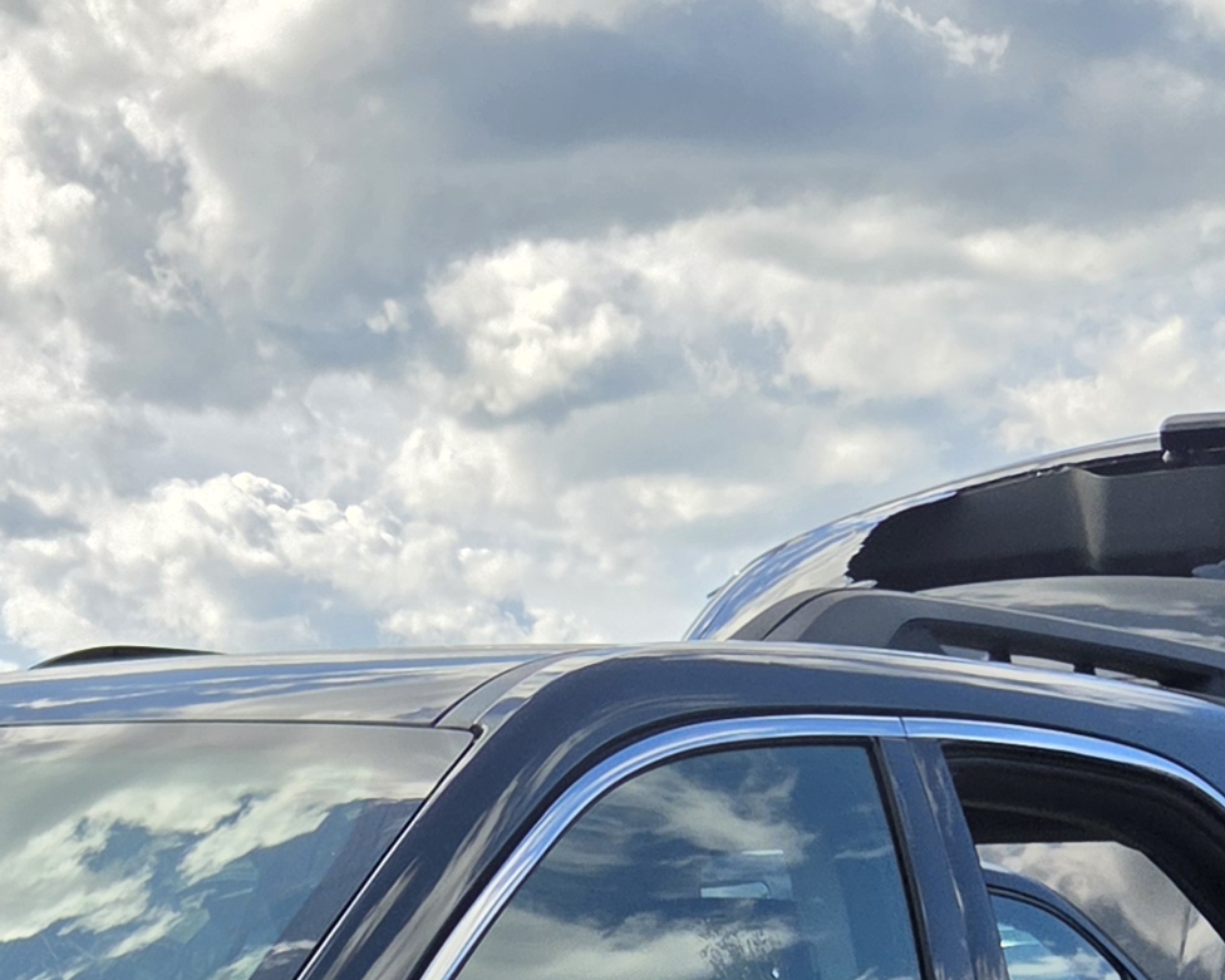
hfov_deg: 19.6
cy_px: 1792
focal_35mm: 92
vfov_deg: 14.6
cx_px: -254
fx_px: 3336
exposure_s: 1/3768
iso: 80
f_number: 1.8
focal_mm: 5.4
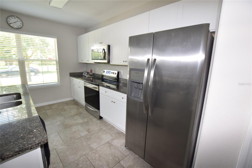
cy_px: 84
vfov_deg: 77.3
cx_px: 126
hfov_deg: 100.4
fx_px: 105
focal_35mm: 15
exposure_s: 1/100
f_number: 5
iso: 800
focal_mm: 10
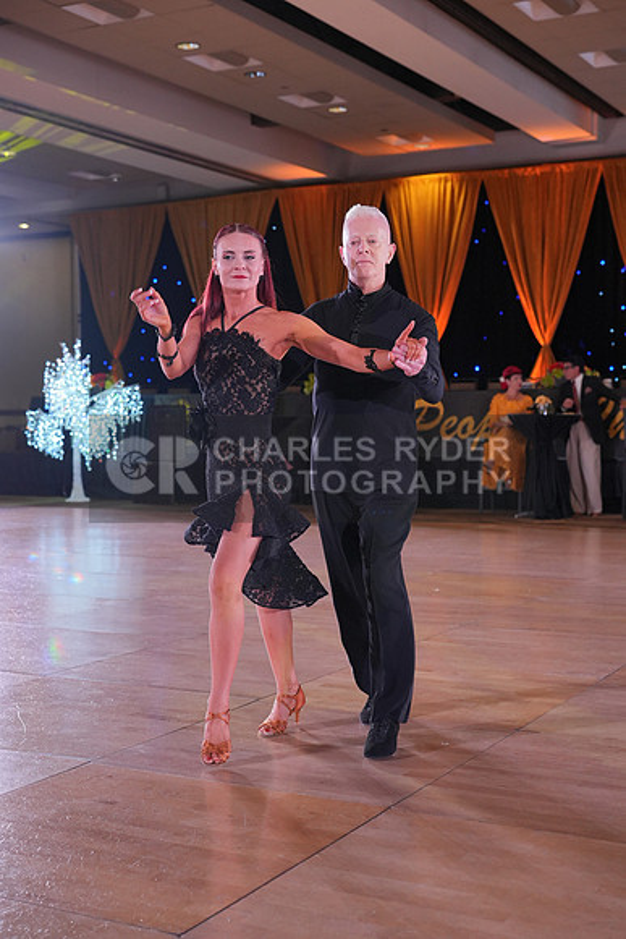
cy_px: 470
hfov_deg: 27.0
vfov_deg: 39.6
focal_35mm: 50
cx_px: 313
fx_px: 1303
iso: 1600
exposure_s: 1/400
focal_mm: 50
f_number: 4
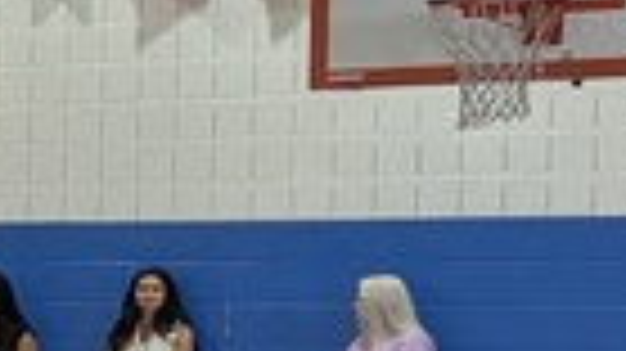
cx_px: -1288
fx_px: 3583
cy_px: 423
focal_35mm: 216
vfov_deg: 5.6
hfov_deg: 8.3
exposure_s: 1/60
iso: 65
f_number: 1.73
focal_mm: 4.38
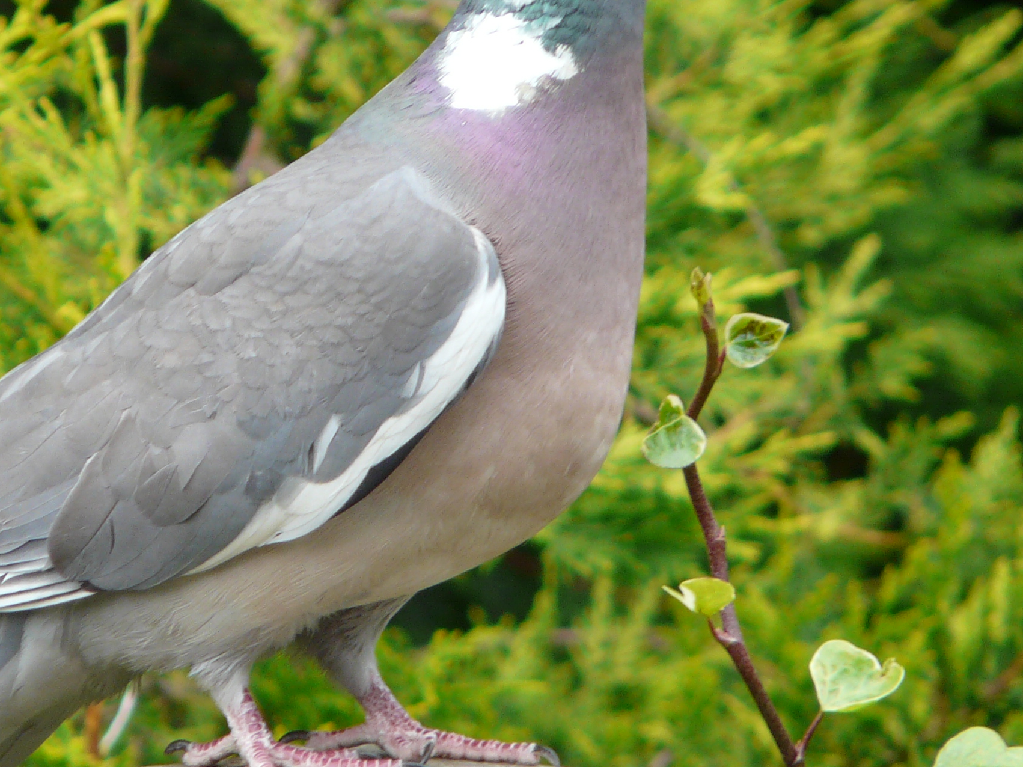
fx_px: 28337
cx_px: 358
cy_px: 413
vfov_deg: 1.6
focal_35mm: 959
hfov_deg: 2.1
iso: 100
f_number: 4.2
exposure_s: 1/125
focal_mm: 82.1
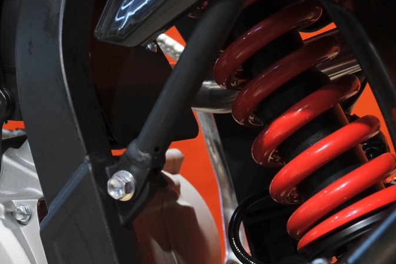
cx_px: 65
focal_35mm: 148
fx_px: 1628
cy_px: 226
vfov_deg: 9.2
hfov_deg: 13.8
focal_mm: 41.1
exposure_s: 1/100
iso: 1600
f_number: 4
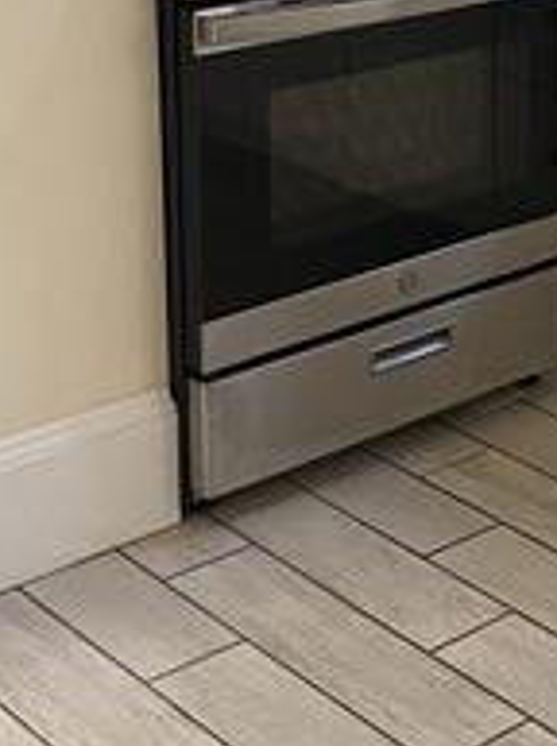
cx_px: 743
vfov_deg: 21.0
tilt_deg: -11.3
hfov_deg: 15.5
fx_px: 1937
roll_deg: -1.1
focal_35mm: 90
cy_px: -29
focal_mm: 4.25
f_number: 1.8
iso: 100
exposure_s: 1/60
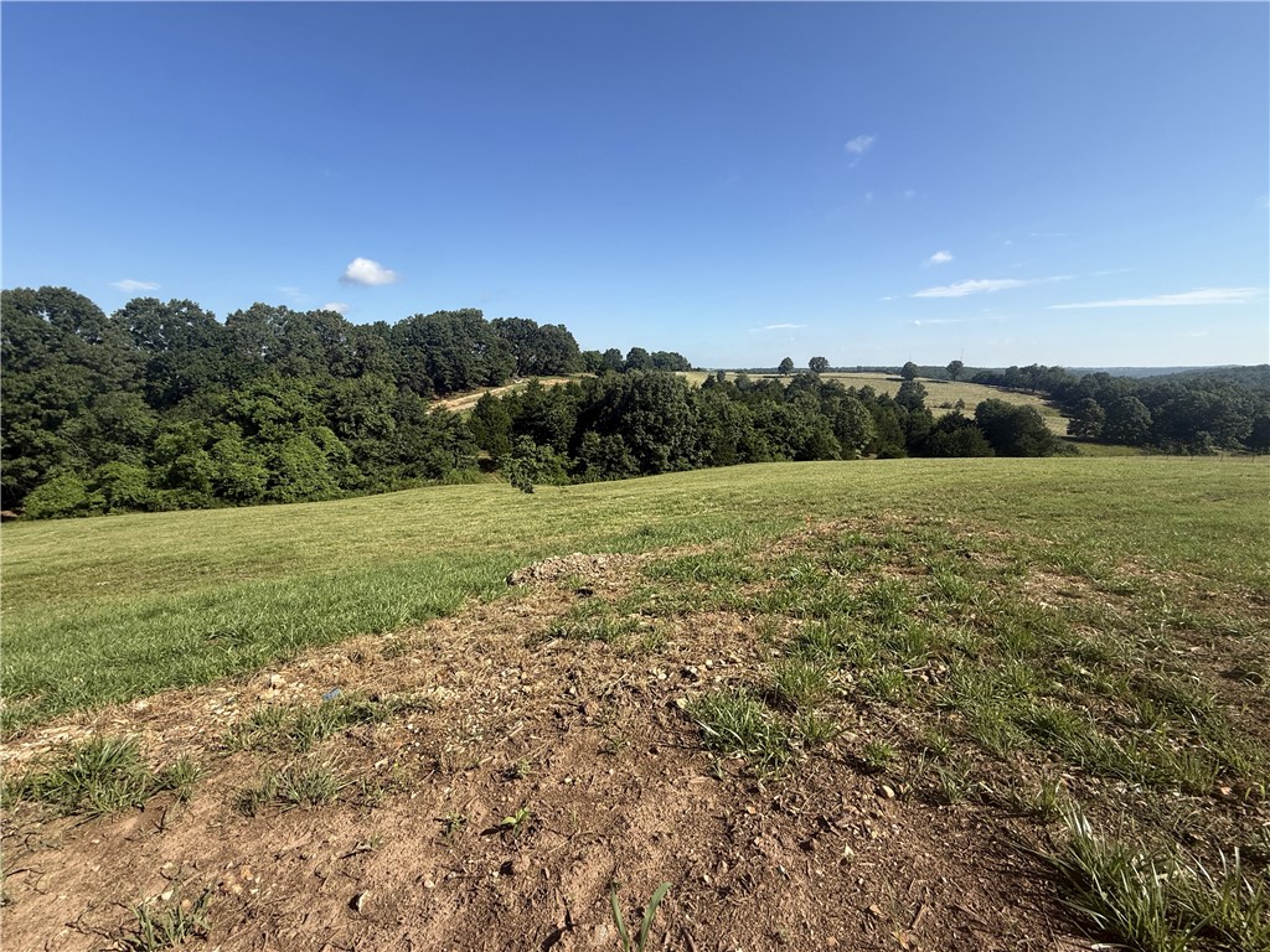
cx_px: 635
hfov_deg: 102.1
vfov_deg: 85.7
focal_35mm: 14
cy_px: 476
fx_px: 514
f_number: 2.2
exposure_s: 1/1534
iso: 50
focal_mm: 2.22
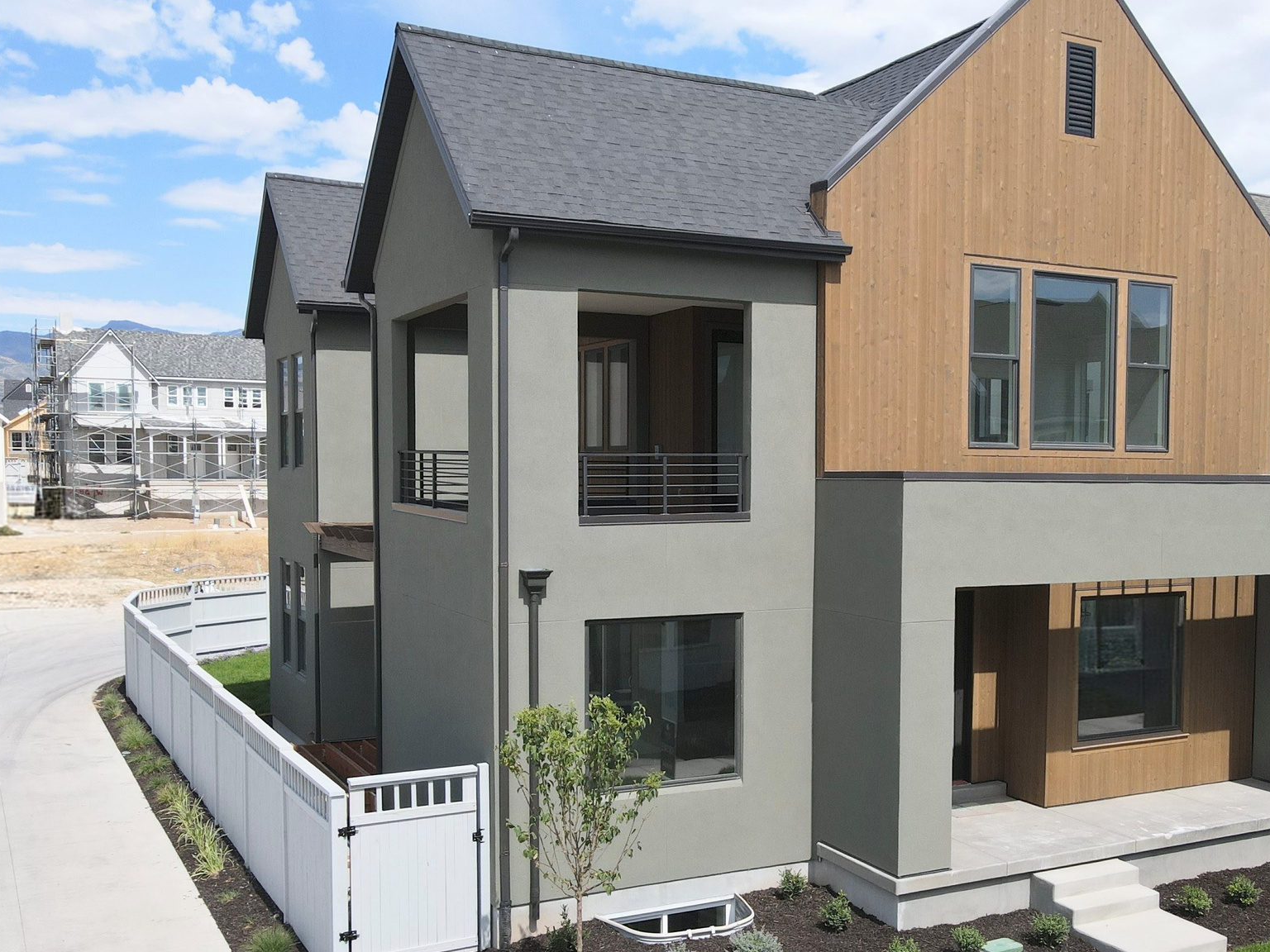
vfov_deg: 44.1
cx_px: 828
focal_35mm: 32
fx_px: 1174
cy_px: 529
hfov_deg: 55.8
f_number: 2.8
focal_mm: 4.5
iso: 100
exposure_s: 1/725
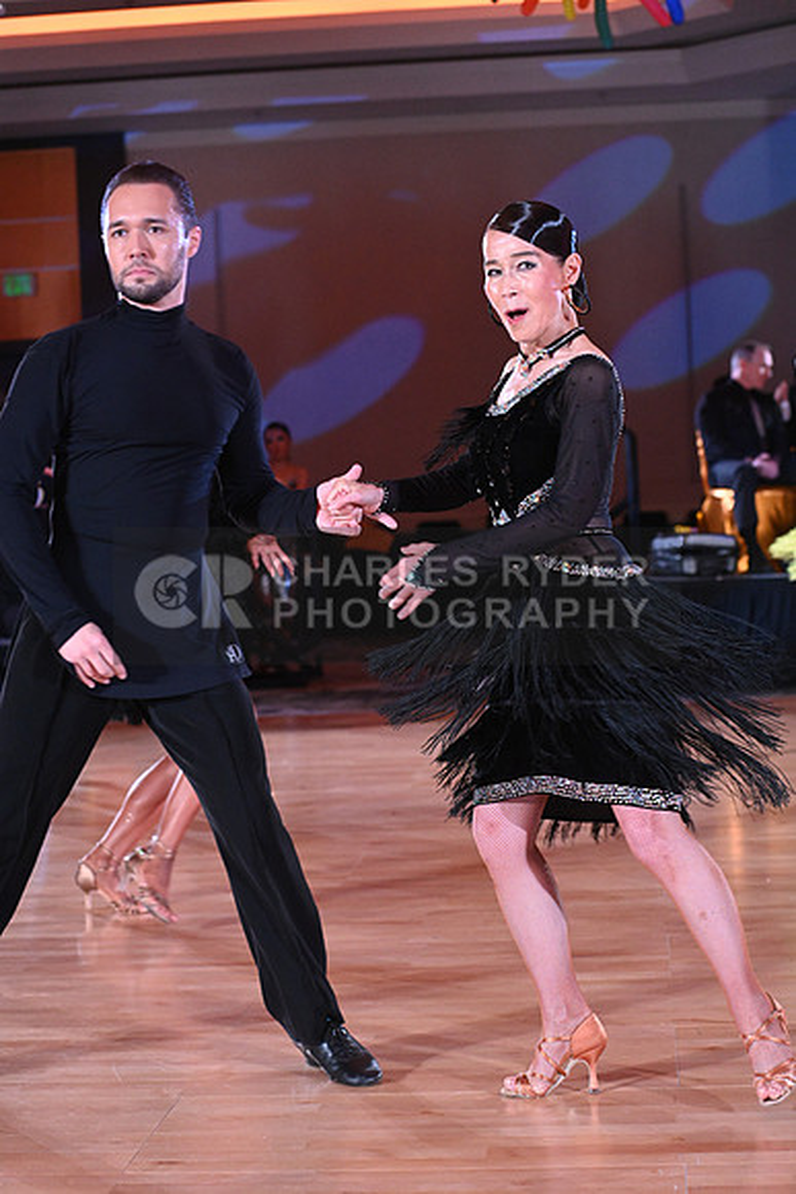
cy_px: 597
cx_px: 398
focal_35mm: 70
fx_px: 2320
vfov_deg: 28.8
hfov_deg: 19.5
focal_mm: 70
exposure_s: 1/400
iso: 5000
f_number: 5
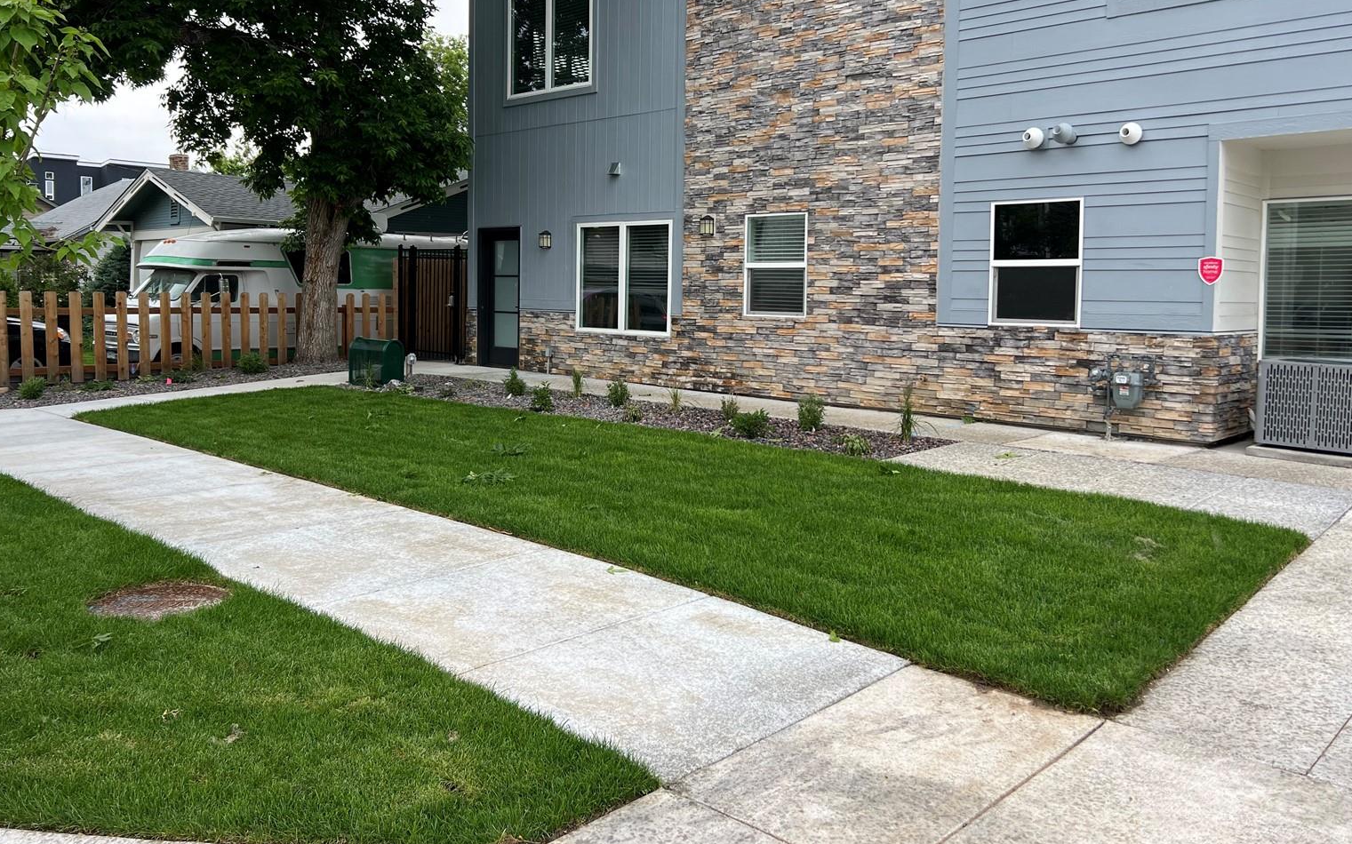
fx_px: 1068
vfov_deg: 42.9
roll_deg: -0.3
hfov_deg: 64.6
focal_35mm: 29
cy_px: 343
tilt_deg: -2.6
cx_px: 661
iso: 50
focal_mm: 5.7
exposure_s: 1/887
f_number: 1.5
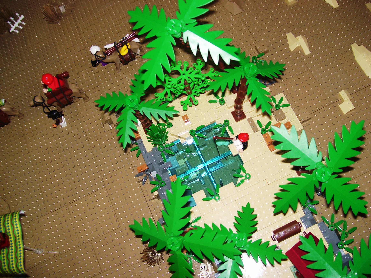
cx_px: 186
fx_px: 386
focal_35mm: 36
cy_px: 139
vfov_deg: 39.7
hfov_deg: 51.4
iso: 80
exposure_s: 1/60
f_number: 2.7
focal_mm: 6
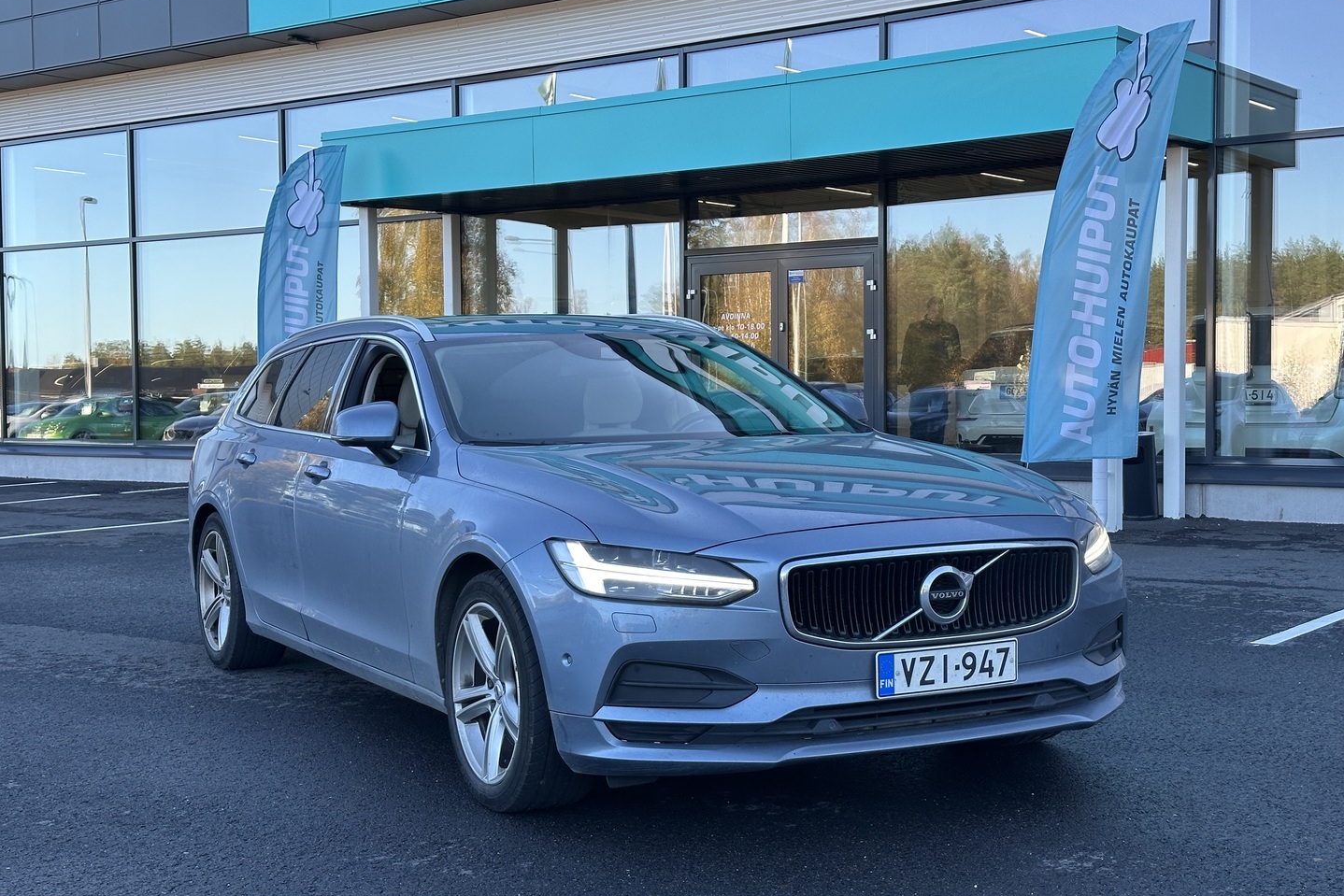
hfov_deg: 39.6
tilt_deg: -1.8
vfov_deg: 27.0
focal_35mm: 50
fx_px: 1867
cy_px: 461
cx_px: 672
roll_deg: +0.5
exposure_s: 1/511
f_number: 1.78
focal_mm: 6.86
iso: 64
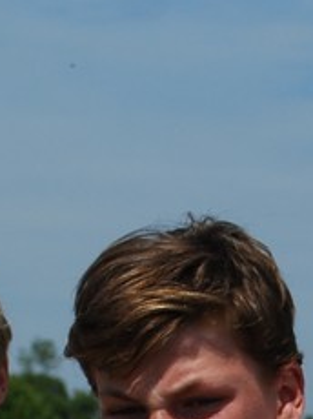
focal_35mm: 219
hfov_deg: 6.7
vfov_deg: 8.8
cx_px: 364
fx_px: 2639
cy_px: 633
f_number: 4.8
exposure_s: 1/1250
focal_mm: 29
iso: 100
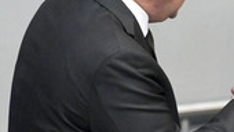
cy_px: 76
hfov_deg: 2.0
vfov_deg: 1.2
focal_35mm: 1056
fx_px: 6558
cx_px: 264
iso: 8000
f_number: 5.6
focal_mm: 380
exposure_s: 1/400
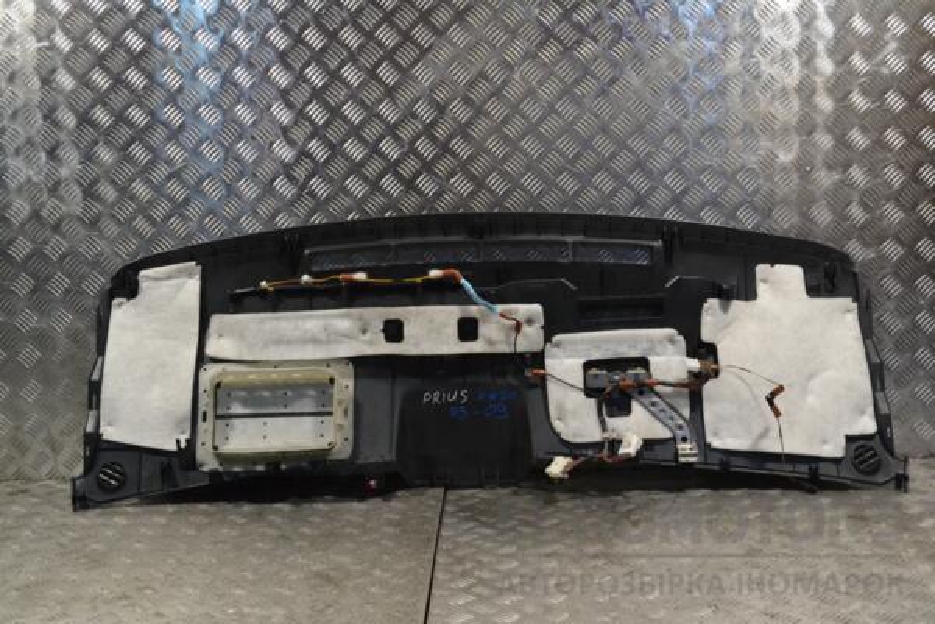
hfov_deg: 41.1
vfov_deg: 28.1
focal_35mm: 48
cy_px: 312
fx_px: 1247
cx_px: 468
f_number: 9
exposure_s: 1/320
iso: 3200
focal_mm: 32
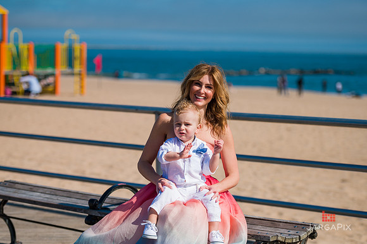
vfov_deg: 13.7
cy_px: 122
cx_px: 184
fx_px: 1019
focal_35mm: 100
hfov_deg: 20.4
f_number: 3.2
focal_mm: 100
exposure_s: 1/6400
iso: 200
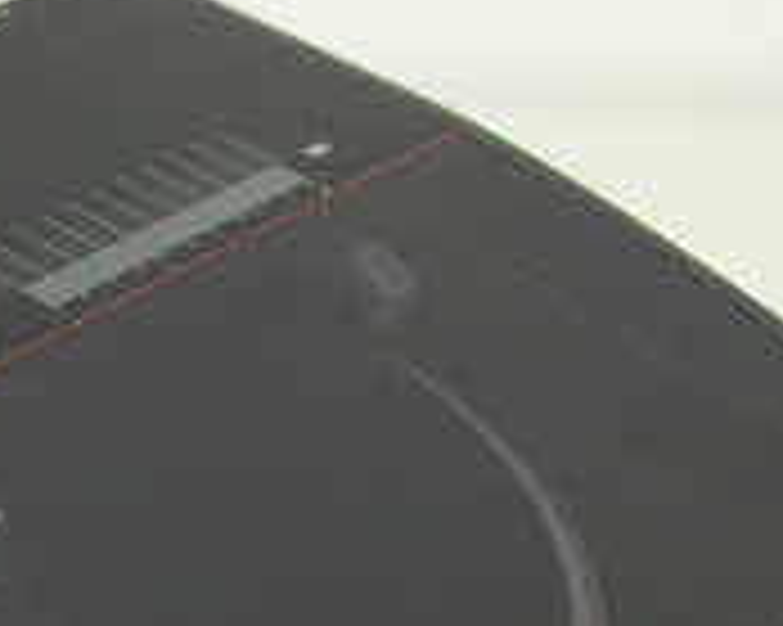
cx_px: 22
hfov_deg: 17.0
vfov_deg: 13.3
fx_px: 2571
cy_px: 858
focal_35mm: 111
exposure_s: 1/8.4
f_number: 2.7
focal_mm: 6
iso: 50
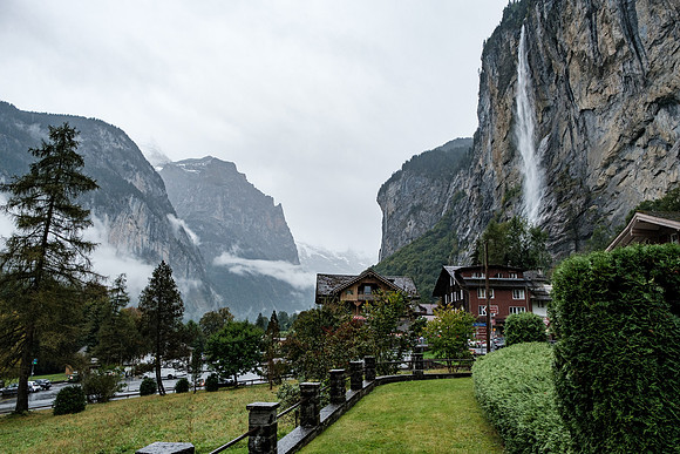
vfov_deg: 53.2
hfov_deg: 73.7
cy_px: 227
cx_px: 340
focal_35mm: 24
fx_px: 453
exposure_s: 1/350
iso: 320
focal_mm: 16
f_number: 5
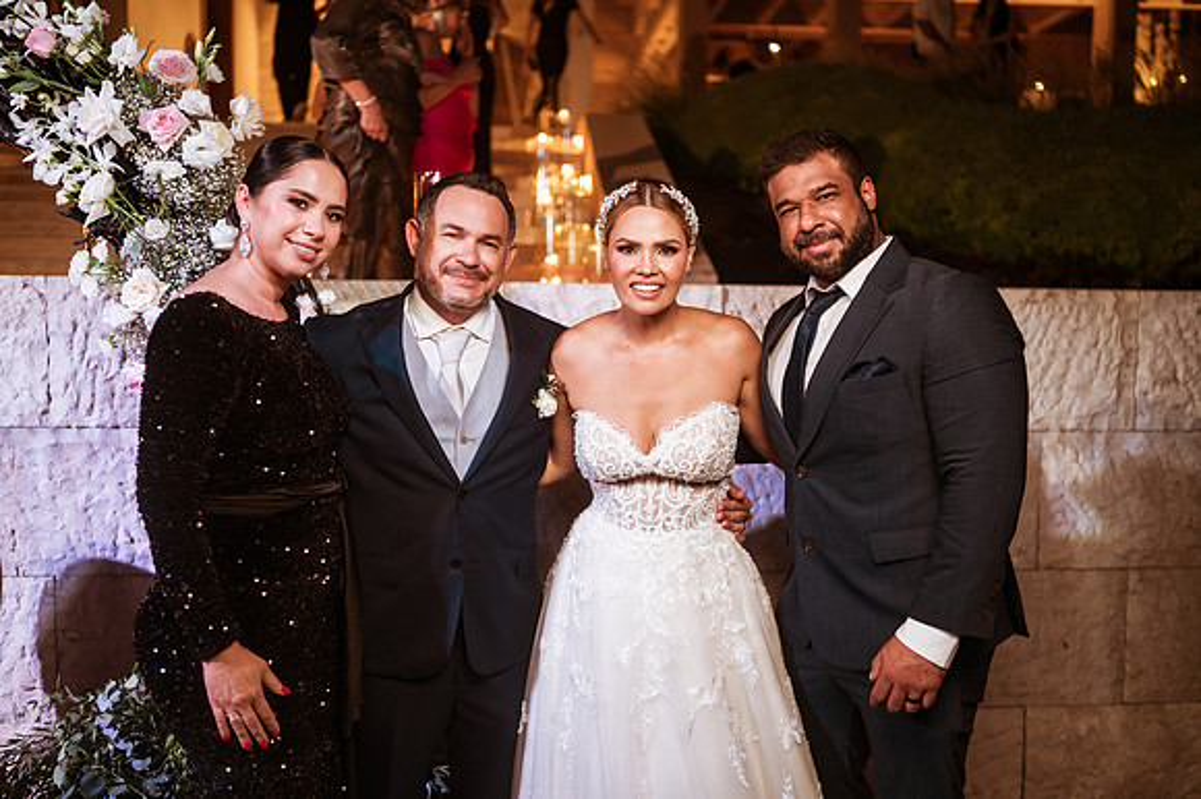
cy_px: 400
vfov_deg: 37.8
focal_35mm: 35
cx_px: 600
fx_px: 1167
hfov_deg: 54.5
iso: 1250
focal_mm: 35
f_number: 1.8
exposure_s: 1/160
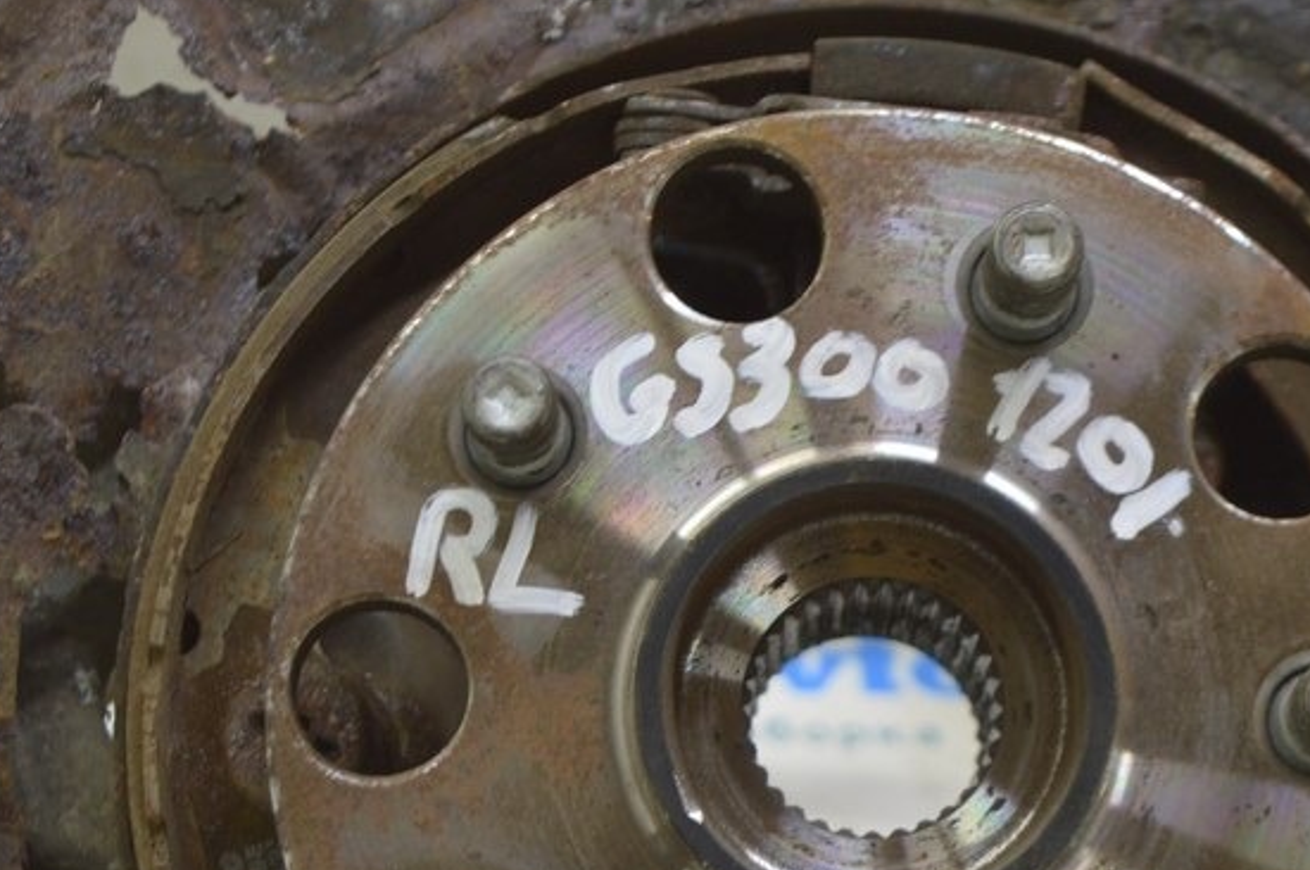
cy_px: 759
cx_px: 763
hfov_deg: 14.2
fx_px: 5270
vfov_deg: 9.4
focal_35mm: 145
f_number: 5.6
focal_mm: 52
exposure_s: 1/20
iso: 400
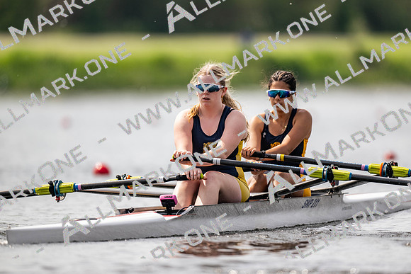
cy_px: 137
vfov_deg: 2.3
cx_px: 206
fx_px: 6851
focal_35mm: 600
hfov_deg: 3.4
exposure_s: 1/2500
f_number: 4
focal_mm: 600
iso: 280
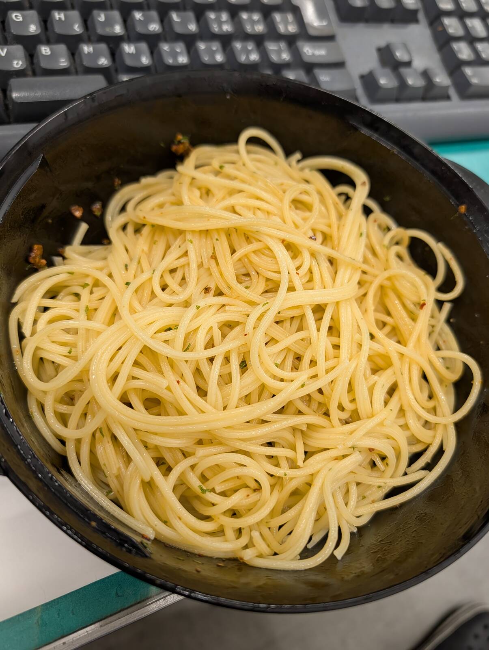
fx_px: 451
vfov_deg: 71.5
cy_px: 325
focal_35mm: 24
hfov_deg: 56.9
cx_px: 244
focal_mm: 6.9
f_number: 1.68
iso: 111
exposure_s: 1/67.3
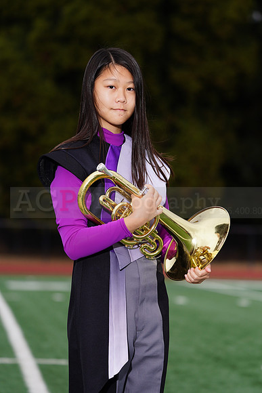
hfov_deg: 6.8
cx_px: 131
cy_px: 196
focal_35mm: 203
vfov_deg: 10.1
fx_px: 2215
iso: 200
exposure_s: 1/160
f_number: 5.6
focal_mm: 203
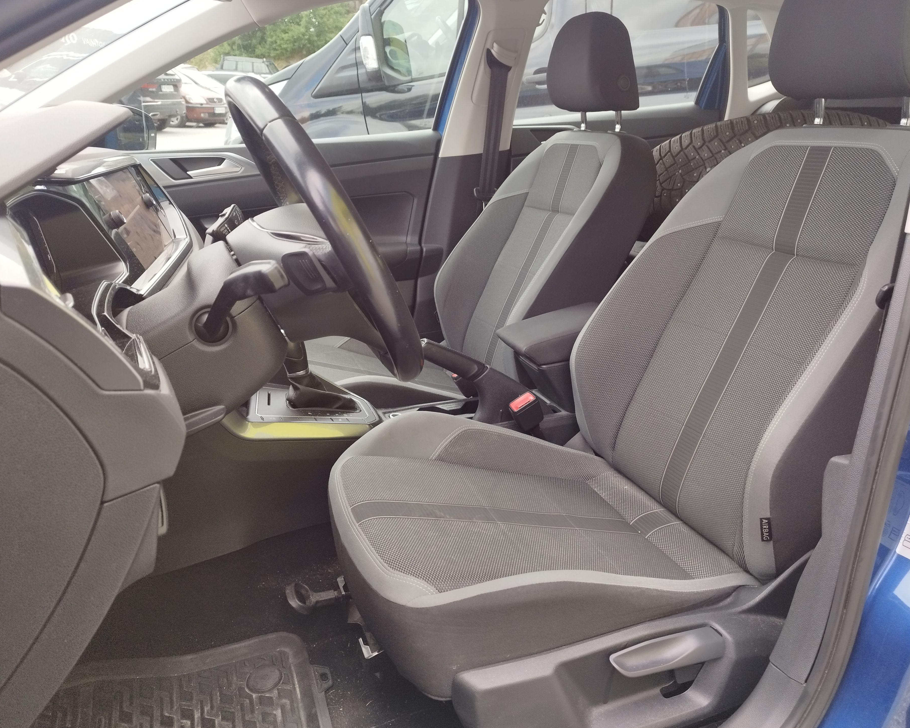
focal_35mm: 26
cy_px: 350
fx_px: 700
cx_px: 483
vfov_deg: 54.9
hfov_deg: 66.0
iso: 100
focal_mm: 5.89
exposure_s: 1/100
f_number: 1.89
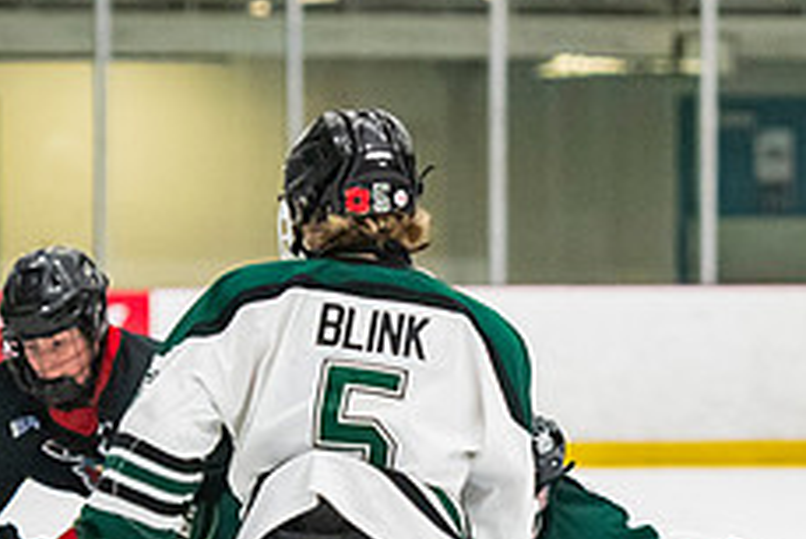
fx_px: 10641
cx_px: 479
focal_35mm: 475
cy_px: 653
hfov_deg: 4.3
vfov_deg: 2.9
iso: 2000
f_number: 3.2
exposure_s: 1/640
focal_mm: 112
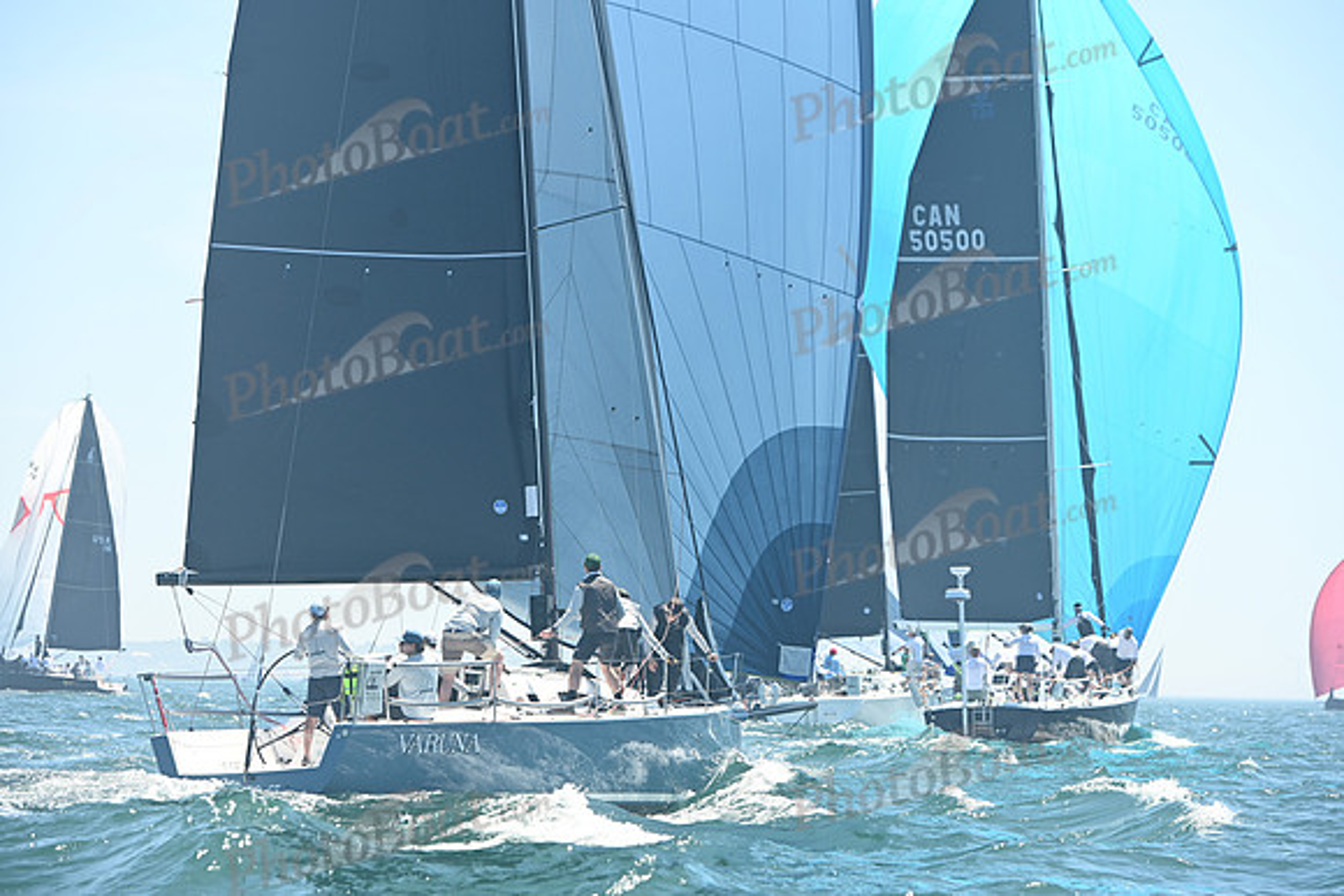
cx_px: 672
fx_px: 5041
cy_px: 448
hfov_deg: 15.2
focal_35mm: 135
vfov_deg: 10.2
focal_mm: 135
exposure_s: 1/1000
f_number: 5.6
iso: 320
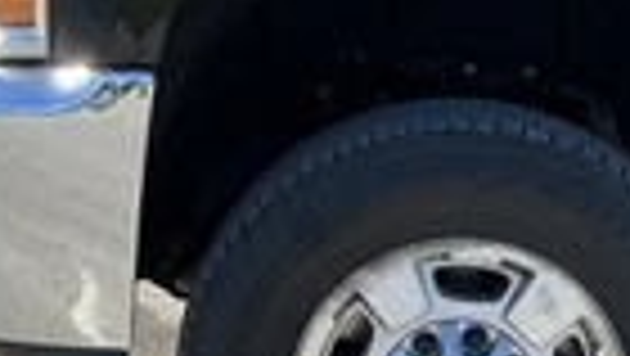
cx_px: 261
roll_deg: -0.6
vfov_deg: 13.9
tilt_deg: -10.2
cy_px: 162
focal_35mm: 87
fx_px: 1454
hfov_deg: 24.4
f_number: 1.8
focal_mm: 3
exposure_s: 1/1055
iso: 25
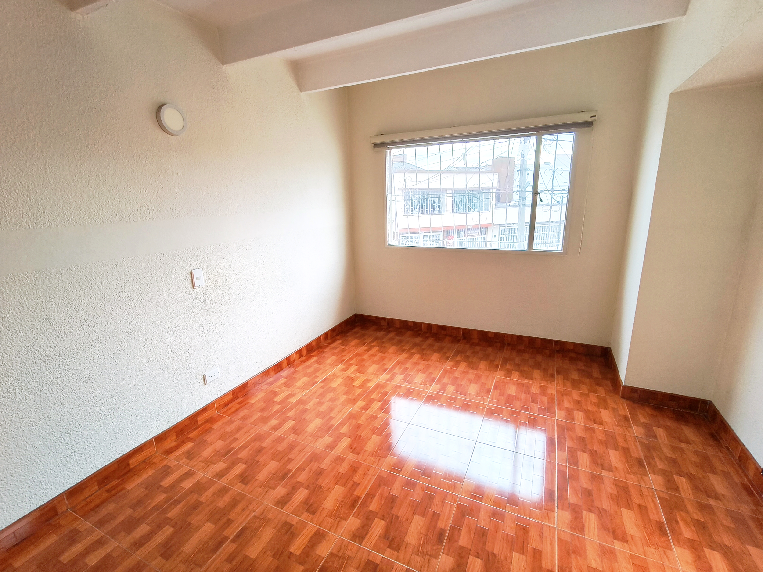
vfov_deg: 81.7
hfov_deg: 98.2
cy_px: 286
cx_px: 382
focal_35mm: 15
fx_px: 331
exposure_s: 1/60
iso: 100
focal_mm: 1.67
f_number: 2.2
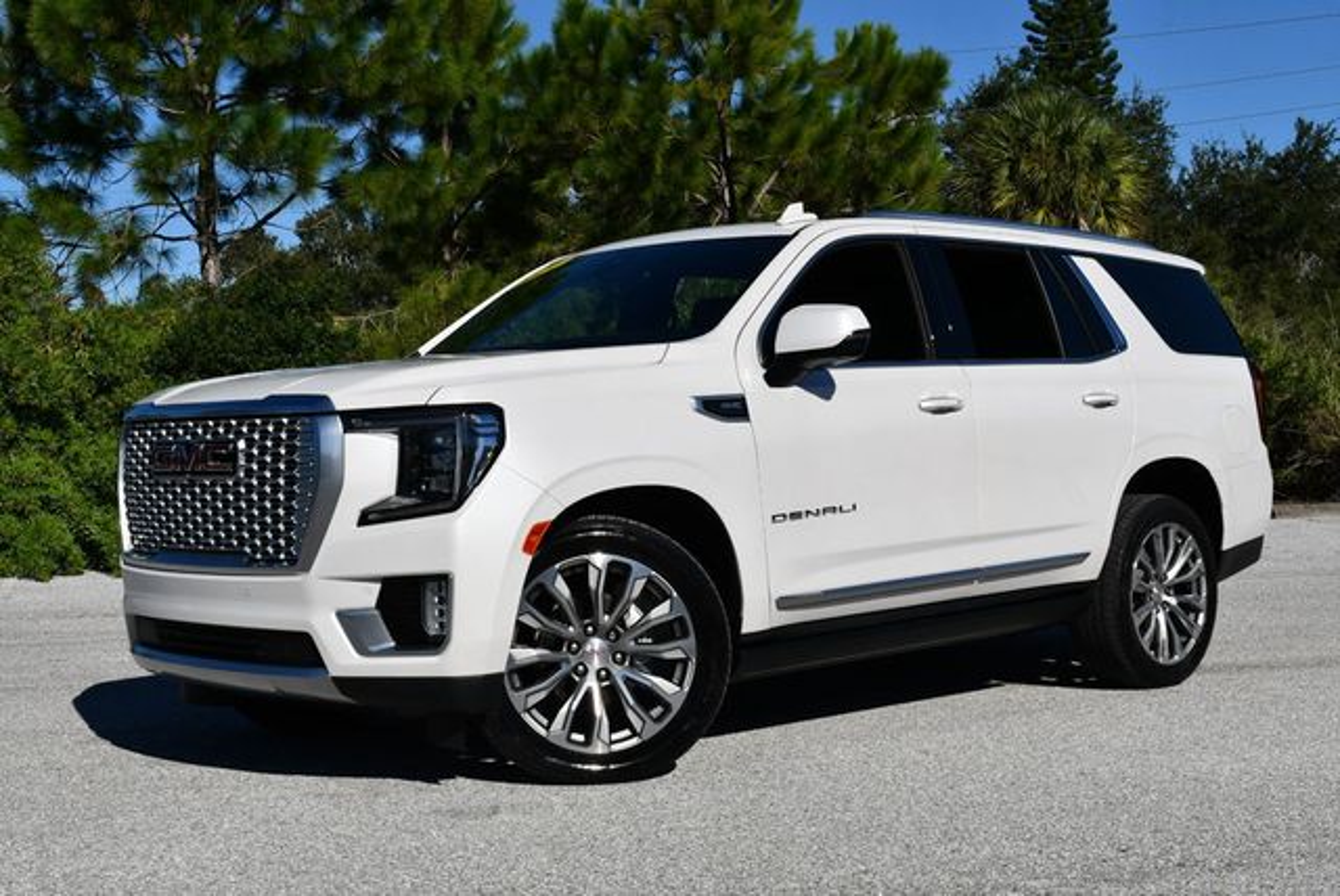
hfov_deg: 38.2
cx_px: 670
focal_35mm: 52
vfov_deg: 26.0
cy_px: 448
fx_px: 1937
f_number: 10
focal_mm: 26
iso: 100
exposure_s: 1/400
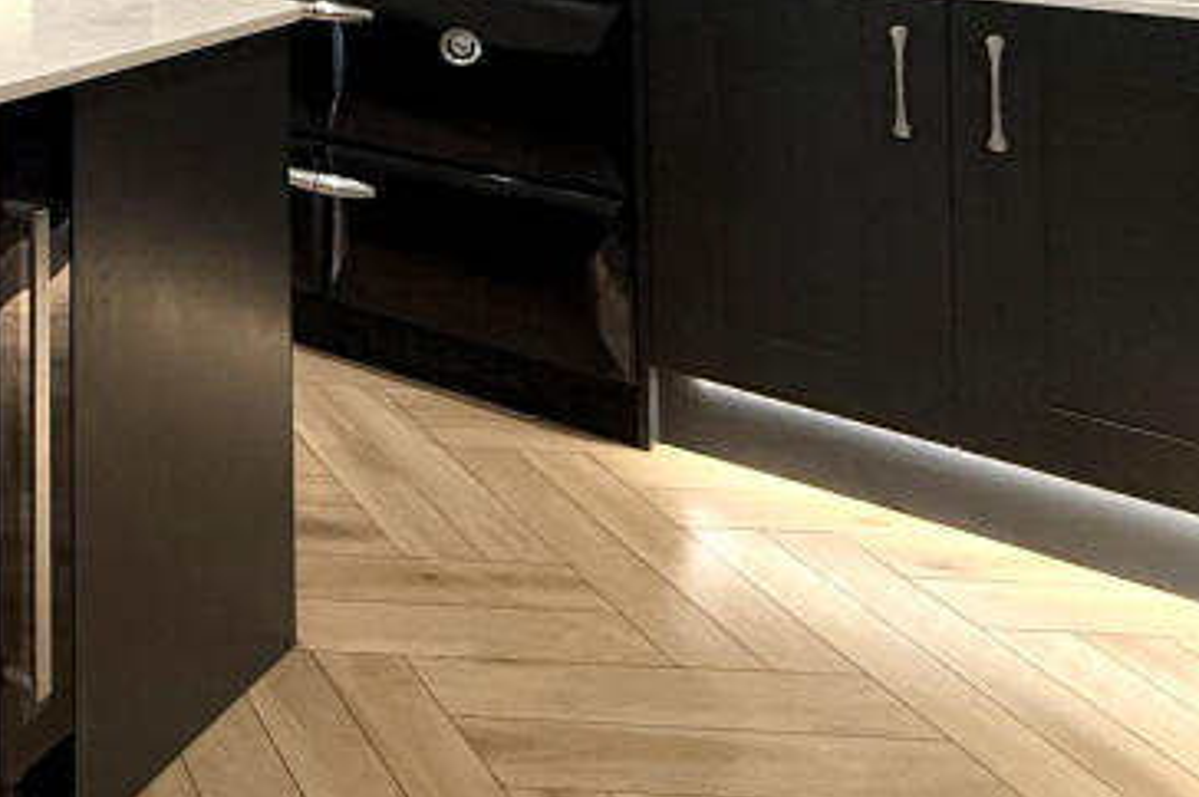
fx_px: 1364
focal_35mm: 41
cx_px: -352
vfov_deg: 27.1
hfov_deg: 34.2
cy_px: -250
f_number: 2.2
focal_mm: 2.22
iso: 250
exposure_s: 1/100
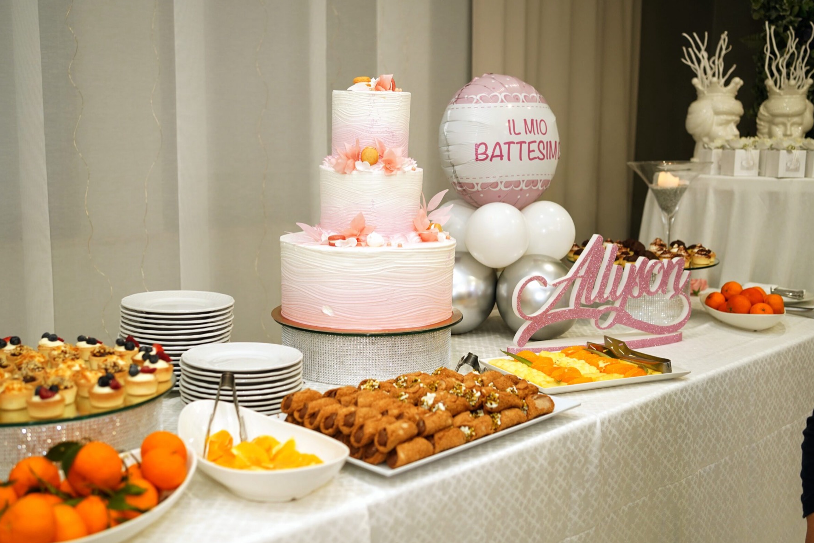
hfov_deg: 50.6
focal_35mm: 38
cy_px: 267
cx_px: 374
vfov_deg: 35.1
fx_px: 859
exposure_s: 1/250
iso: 1000
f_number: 2.8
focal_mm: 35
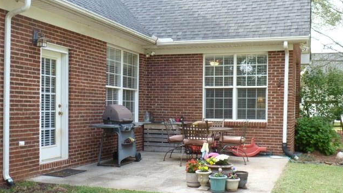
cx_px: 172
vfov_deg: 28.3
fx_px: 382
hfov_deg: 48.4
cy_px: 119
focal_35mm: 42
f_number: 3.8
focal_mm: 6.8
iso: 125
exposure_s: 1/60
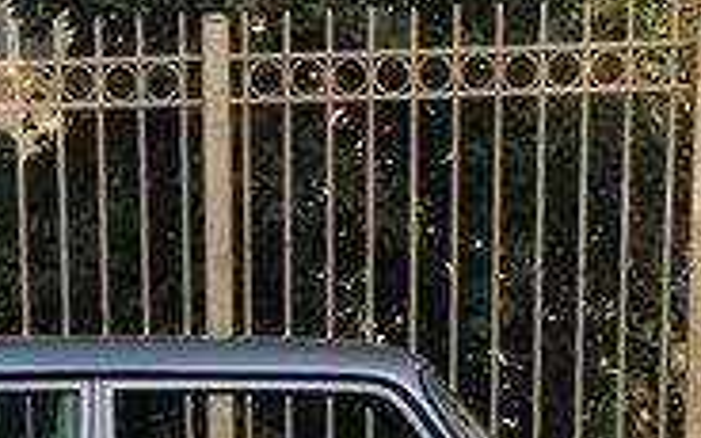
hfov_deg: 18.8
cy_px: 775
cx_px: 194
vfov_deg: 11.1
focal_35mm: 110
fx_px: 2101
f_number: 2.2
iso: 25
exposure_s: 1/481
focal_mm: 4.15
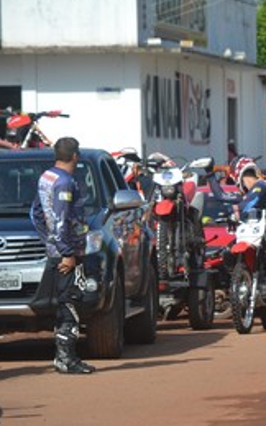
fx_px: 4160
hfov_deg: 3.7
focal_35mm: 358
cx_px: 284
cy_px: 221
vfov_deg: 5.9
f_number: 5.6
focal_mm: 135
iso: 100
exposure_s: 1/500
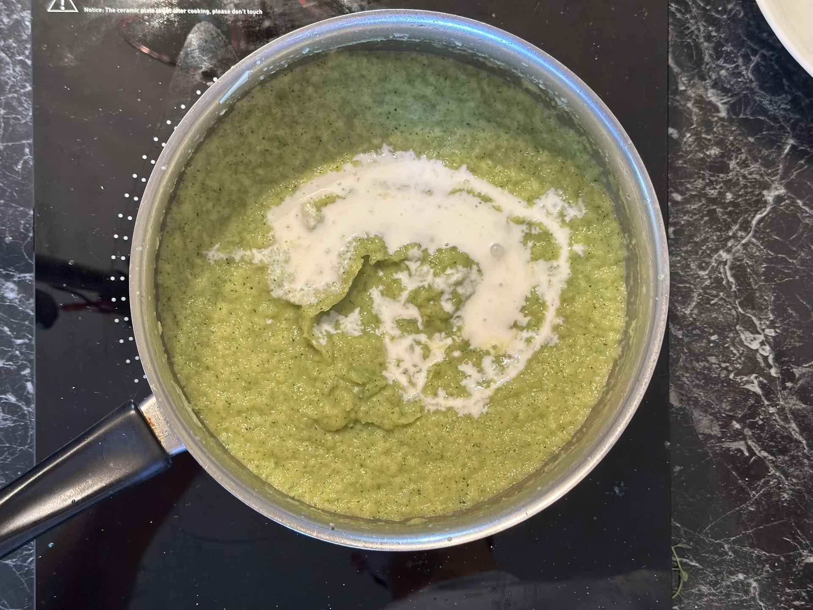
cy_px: 305
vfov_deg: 30.3
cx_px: 406
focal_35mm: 48
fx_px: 1127
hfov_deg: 39.7
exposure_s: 1/50
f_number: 1.78
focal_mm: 6.86
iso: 125
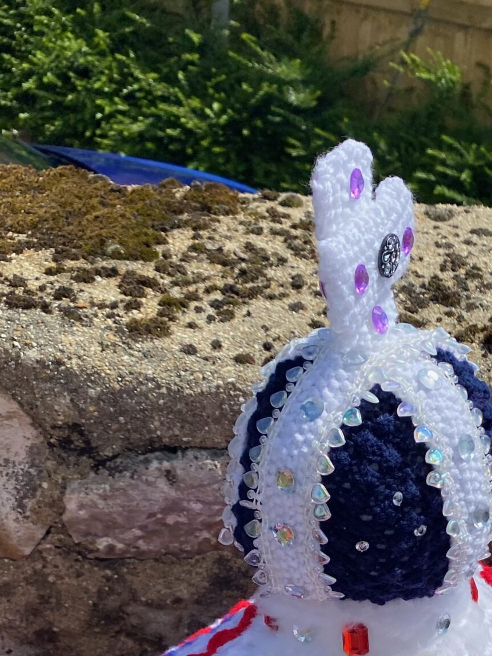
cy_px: 685
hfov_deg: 24.4
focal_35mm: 58
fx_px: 1099
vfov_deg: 30.4
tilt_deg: -35.8
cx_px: 457
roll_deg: -9.1
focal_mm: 4.25
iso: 32
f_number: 1.8
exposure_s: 1/5236
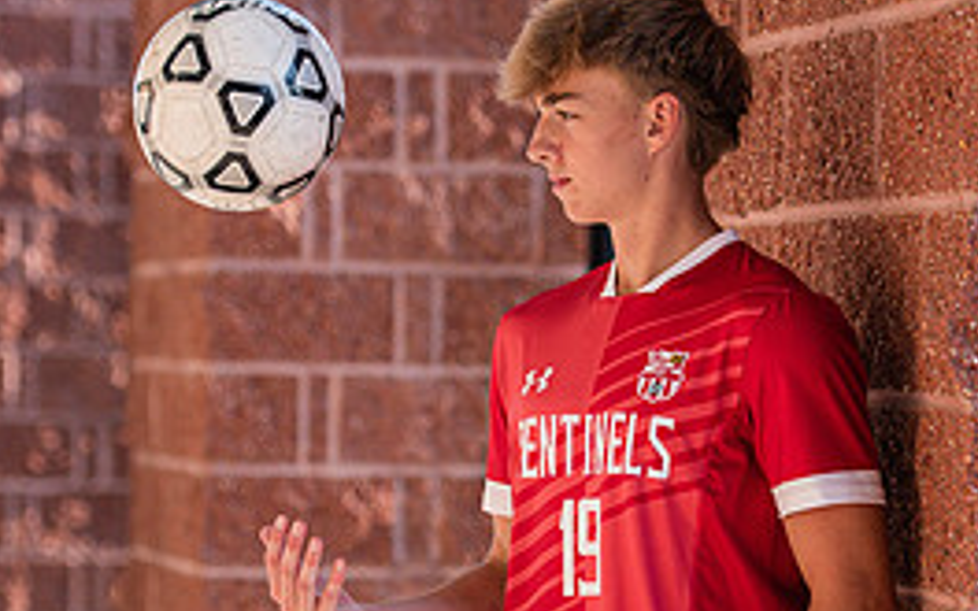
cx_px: 598
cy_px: 424
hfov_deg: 9.9
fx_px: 5651
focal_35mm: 212
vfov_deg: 6.2
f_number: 2.8
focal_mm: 92
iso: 200
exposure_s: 1/1250
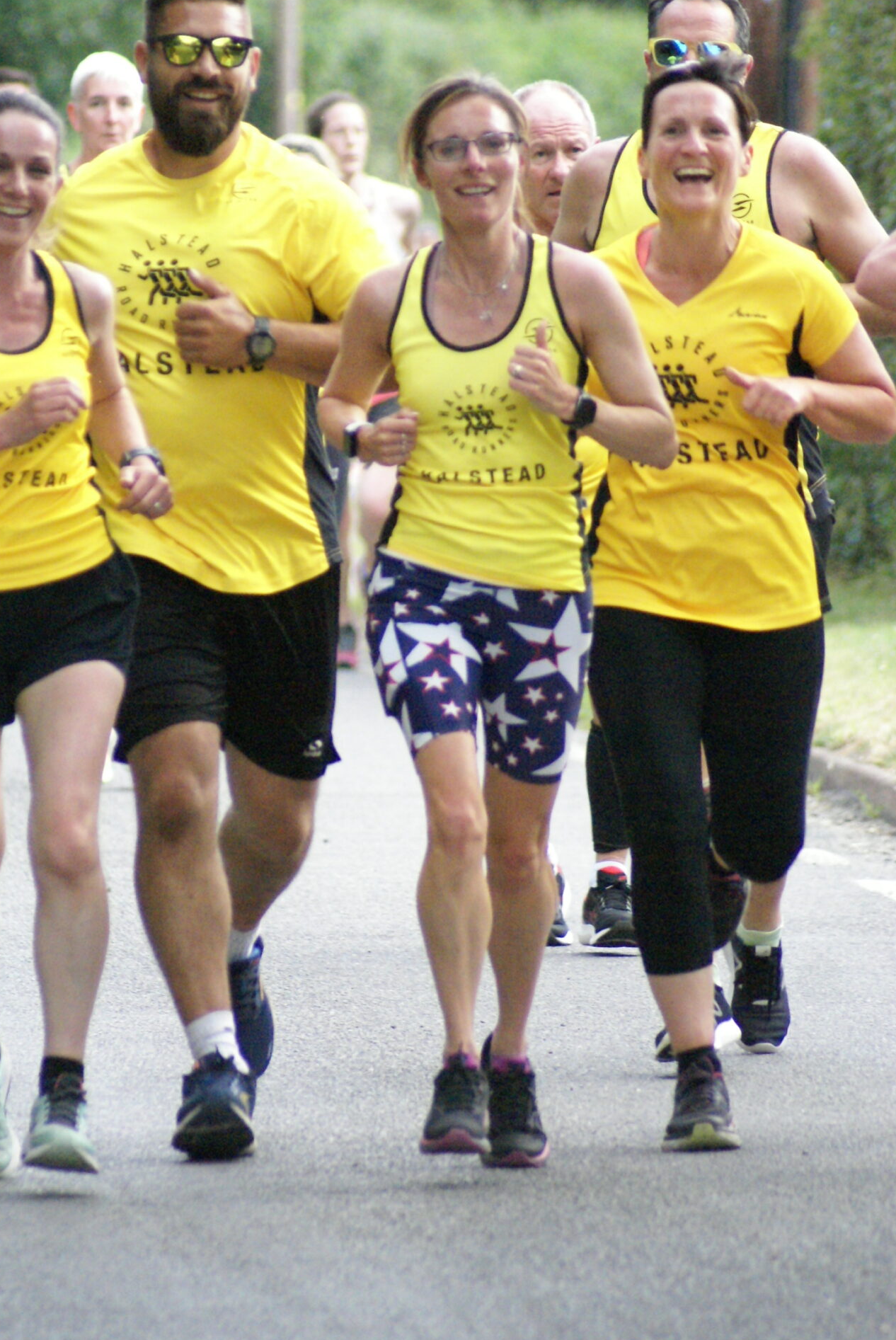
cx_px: 300
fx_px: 18885
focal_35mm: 507
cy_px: 601
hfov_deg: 2.7
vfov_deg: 4.1
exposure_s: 1/320
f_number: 5.6
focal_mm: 250
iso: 1600
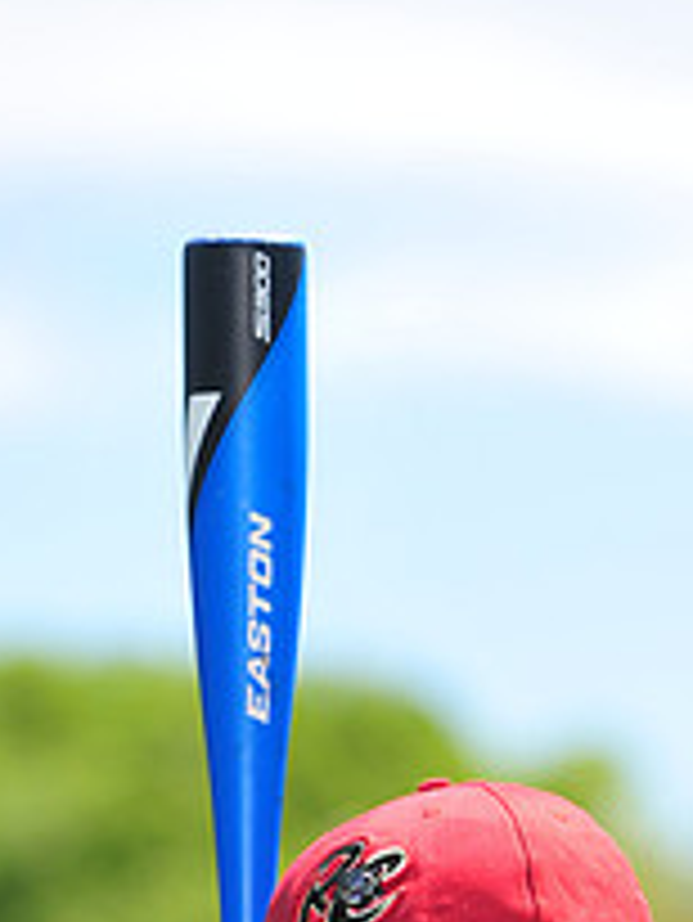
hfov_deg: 3.2
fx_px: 12319
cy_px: 1273
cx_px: 446
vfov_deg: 4.3
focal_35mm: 462
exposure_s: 1/640
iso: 200
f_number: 4.5
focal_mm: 170
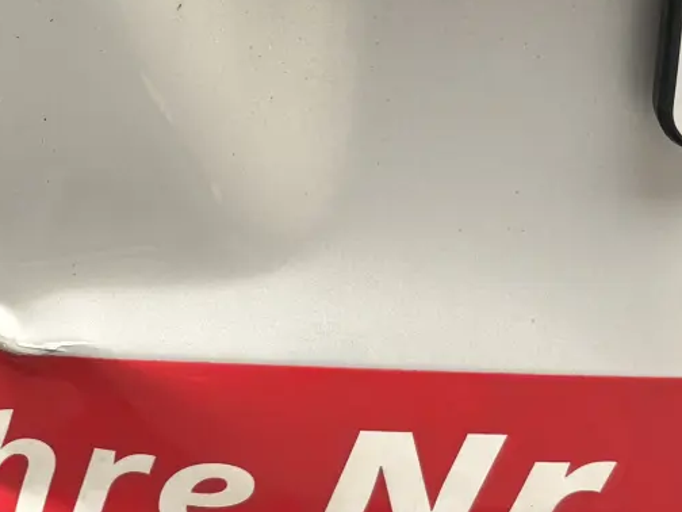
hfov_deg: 19.4
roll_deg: -0.1
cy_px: 179
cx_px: 46
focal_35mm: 99
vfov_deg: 14.9
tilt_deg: -33.1
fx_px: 1950
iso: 80
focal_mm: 5.96
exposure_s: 1/121
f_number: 1.6
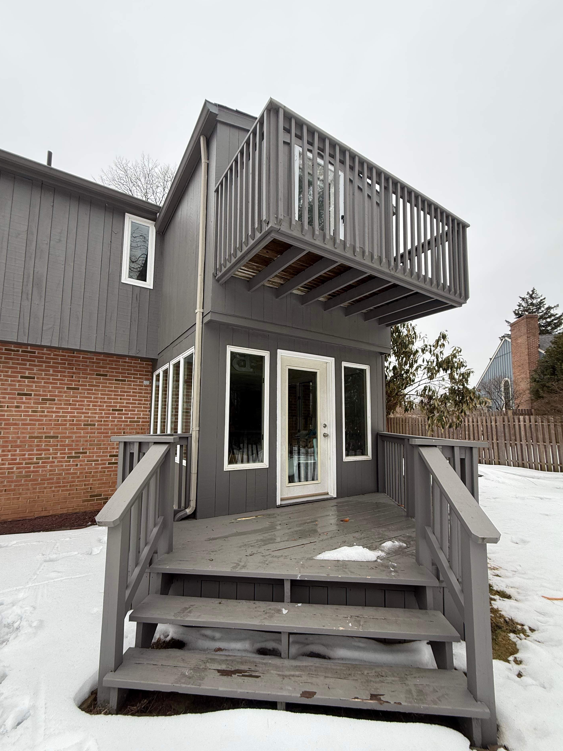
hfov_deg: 81.7
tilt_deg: +5.1
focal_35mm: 15
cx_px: 271
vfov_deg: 98.1
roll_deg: -1.5
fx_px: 325
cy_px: 397
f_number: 2.2
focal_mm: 2.22
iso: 64
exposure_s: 1/120
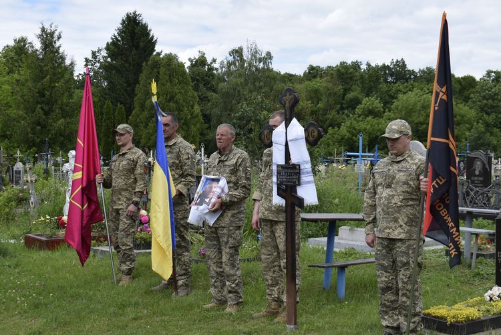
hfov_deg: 35.0
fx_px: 794
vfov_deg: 23.8
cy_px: 168
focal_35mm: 57
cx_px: 250
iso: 200
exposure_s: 1/320
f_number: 9
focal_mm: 38
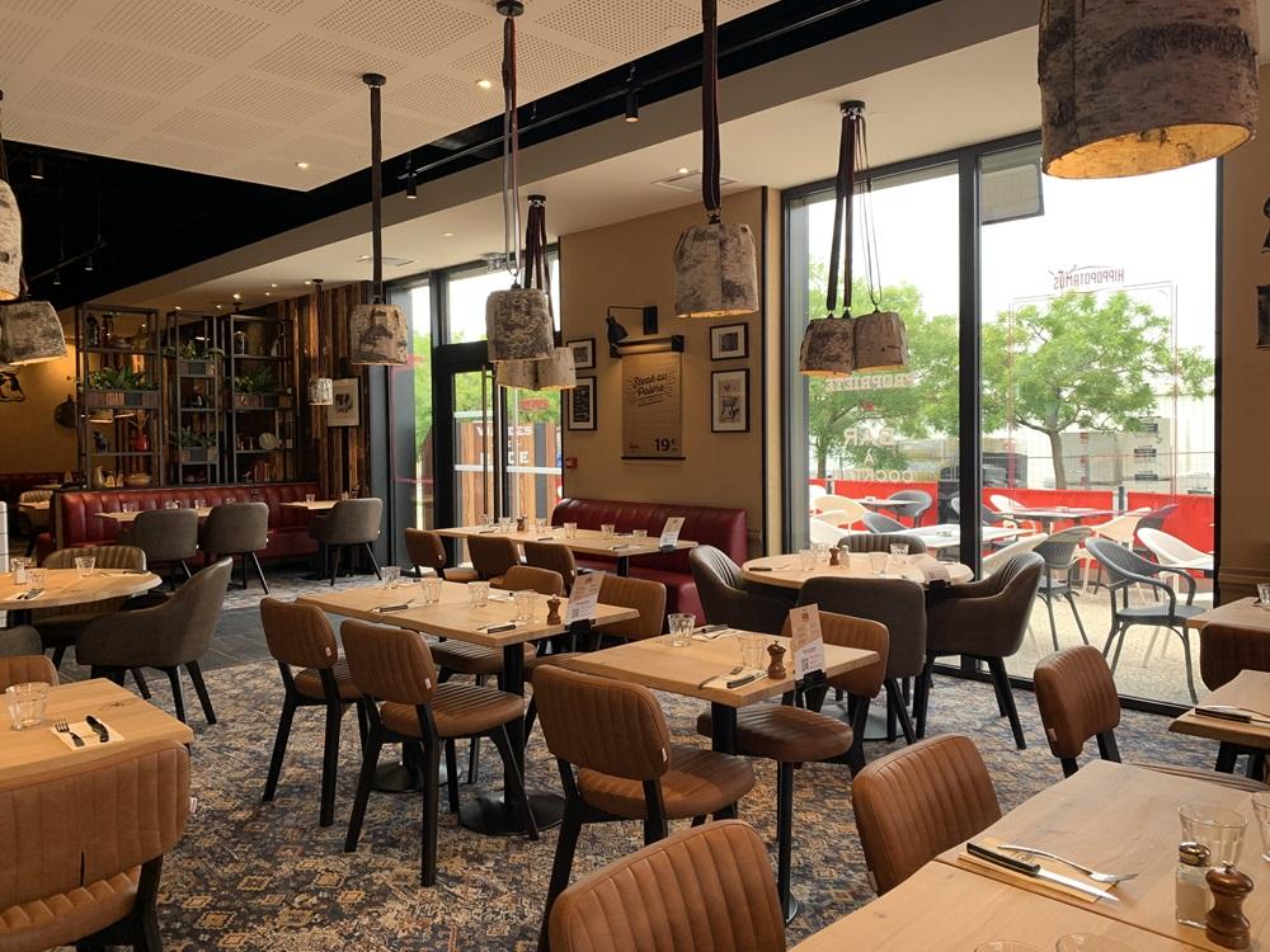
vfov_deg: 53.1
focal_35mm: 26
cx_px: 635
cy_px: 476
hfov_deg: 67.3
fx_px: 954
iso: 64
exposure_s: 1/121
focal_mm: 4.25
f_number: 1.8
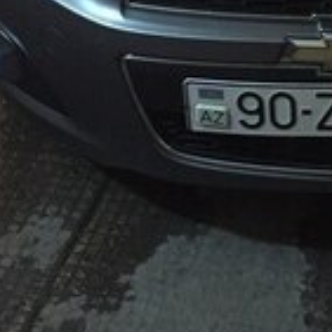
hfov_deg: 18.7
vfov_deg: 17.6
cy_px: -141
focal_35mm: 90
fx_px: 977
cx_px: 341
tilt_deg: -26.6
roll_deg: +0.6
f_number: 2.2
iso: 400
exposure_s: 1/17
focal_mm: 4.15
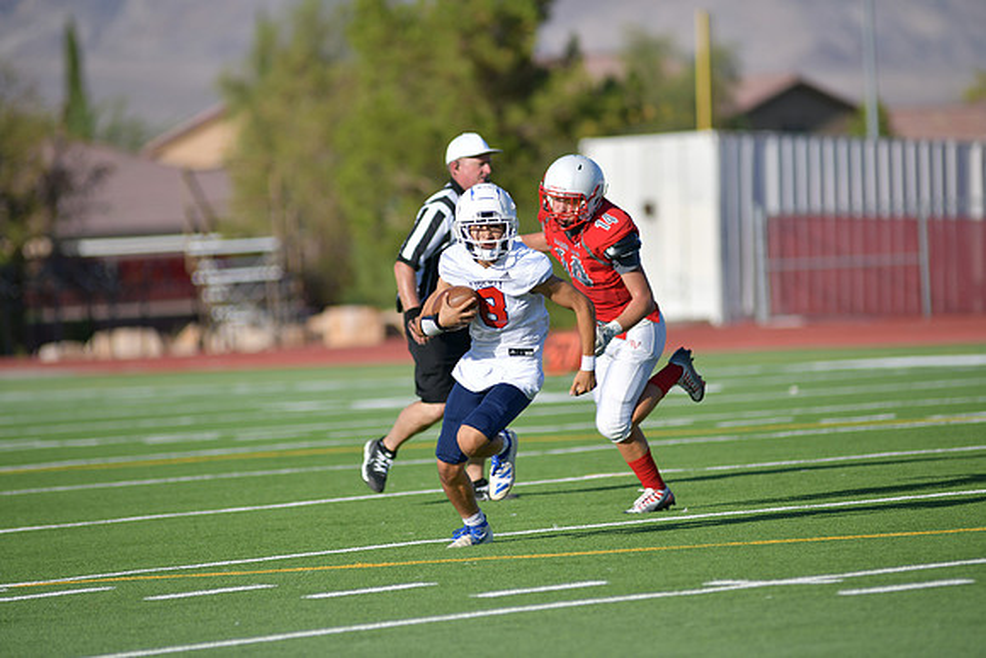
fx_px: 8218
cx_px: 493
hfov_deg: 6.9
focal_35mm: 300
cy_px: 329
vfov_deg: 4.6
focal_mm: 300
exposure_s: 1/2000
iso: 80
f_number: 3.5
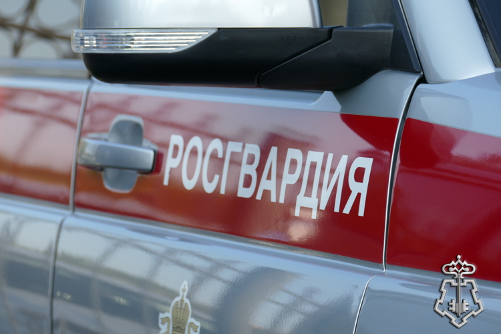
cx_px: 250
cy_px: 167
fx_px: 3270
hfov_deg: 8.8
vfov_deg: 5.8
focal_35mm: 235
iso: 125
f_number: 4
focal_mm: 85.83
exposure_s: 1/320
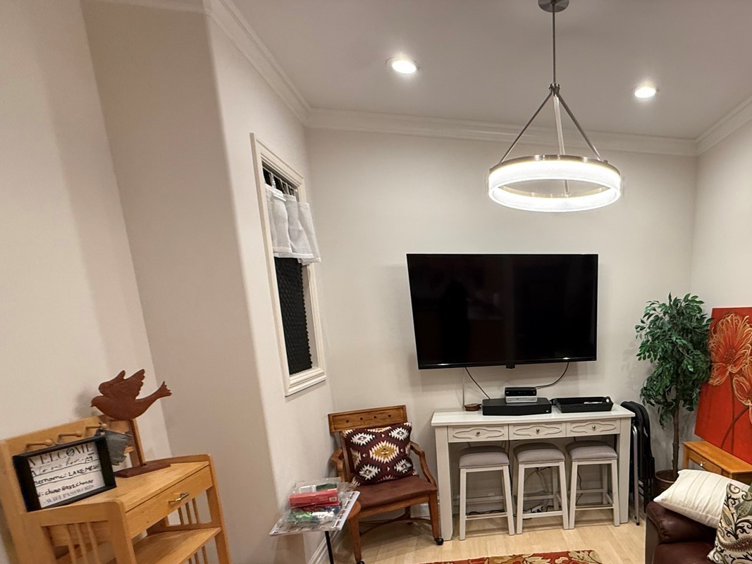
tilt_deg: -11.2
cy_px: 420
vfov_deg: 60.1
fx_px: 456
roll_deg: +0.9
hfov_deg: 73.5
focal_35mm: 21
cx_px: 562
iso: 320
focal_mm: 2.22
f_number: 2.2
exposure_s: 1/91
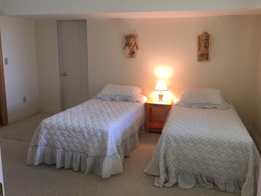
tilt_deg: -10.2
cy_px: 92
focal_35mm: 31
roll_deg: -1.2
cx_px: 137
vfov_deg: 45.4
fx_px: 234
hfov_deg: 58.3
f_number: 2.2
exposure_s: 1/30
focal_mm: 4.15
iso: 64
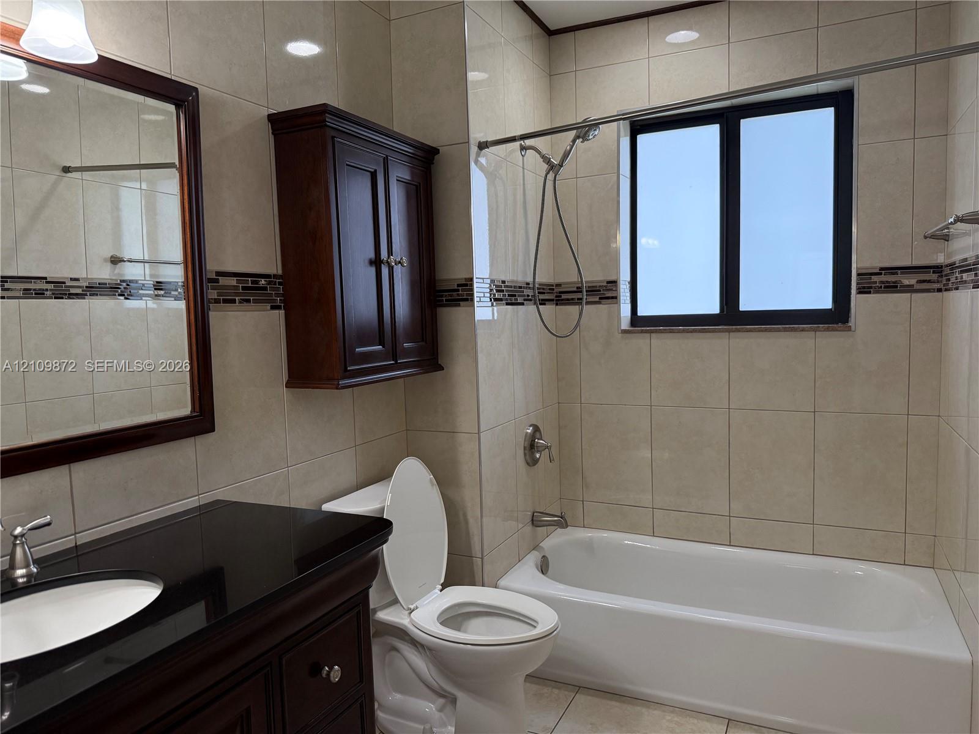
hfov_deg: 71.6
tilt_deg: -4.7
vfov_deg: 56.8
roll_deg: +2.0
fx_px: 679
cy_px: 367
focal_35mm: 24
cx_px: 490
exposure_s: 1/143
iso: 200
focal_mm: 6.76
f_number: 1.78
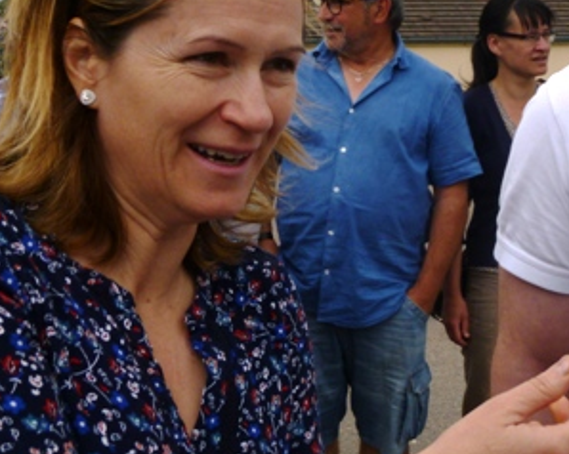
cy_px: 109
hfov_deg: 21.6
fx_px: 1447
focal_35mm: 86
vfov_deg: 17.7
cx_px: 550
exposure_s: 1/1000
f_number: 3.8
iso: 100
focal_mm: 7.4
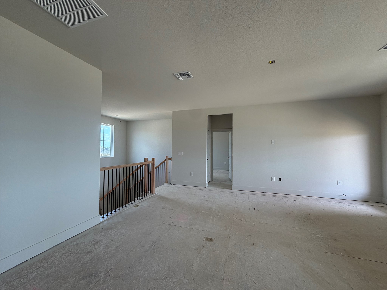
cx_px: 194
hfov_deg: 102.1
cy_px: 145
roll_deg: +0.3
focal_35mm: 14
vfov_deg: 85.7
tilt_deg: +1.3
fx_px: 157
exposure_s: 1/121
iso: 125
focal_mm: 2.22
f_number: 2.2
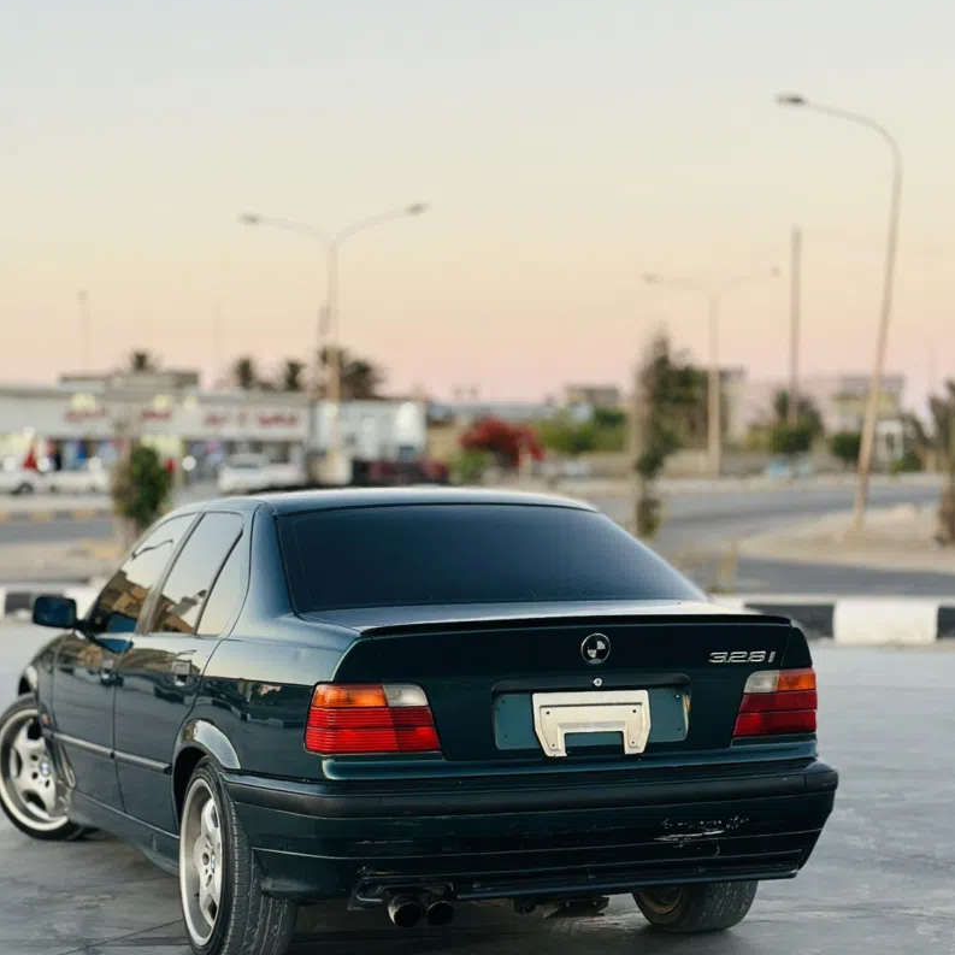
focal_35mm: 73
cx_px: 403
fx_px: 2279
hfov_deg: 23.6
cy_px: 563
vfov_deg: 23.6
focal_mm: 6.86
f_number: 1.78
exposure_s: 1/166
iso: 125
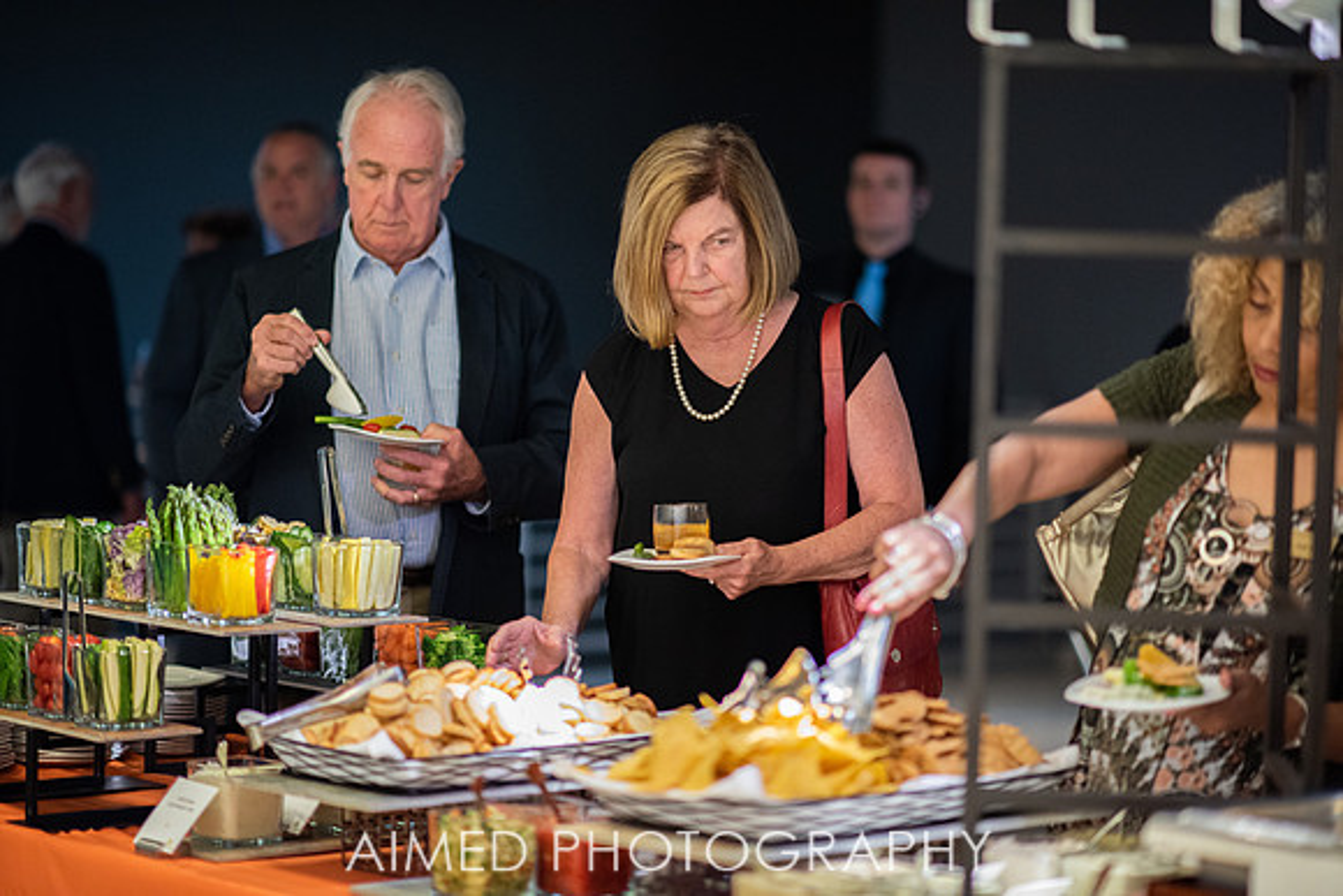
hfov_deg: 23.9
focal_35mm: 85
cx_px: 672
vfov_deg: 16.1
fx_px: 3172
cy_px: 448
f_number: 1.4
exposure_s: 1/200
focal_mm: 85
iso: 1250
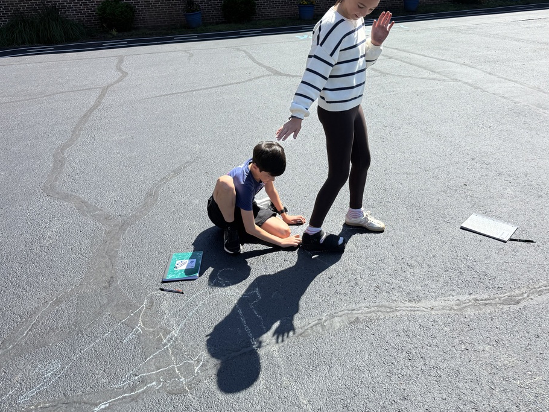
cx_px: 286
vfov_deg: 51.3
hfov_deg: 65.3
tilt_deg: -25.5
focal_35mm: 27
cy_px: 182
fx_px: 428
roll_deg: +2.4
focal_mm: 6.76
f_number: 1.78
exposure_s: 1/4405
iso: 80
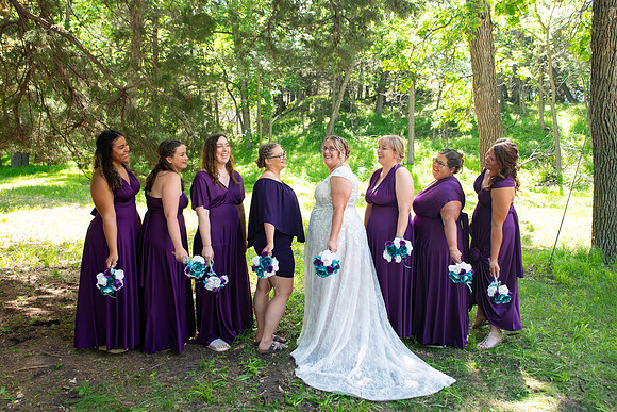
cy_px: 192
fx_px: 476
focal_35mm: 28
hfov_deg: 65.8
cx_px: 329
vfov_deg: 46.8
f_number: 5
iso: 250
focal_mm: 26
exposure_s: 1/125
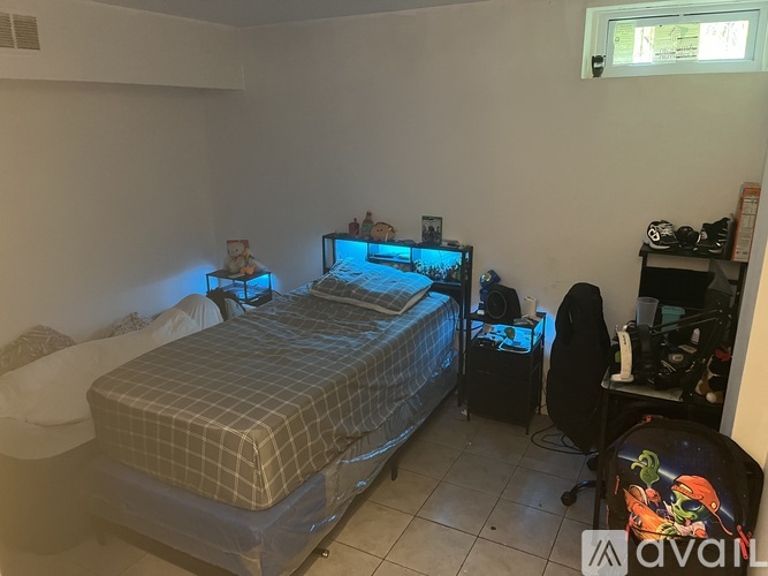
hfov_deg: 67.3
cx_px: 384
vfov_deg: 53.0
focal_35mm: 26
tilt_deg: -16.5
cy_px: 288
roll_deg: +1.9
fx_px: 577
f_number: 1.6
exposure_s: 1/30
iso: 640
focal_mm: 5.1
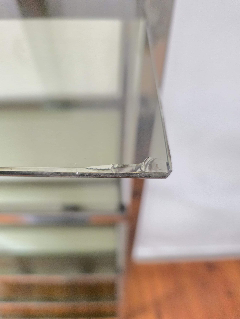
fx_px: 213
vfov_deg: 73.9
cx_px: 120
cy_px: 160
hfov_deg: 58.9
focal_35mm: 23
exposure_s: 1/50
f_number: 1.7
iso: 1600
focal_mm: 6.3
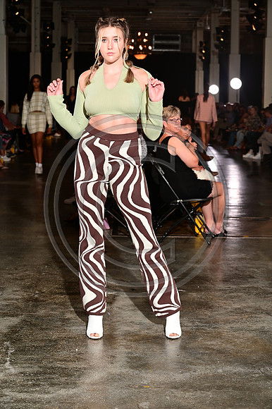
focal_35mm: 70
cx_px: 136
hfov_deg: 19.4
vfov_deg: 28.9
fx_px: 794
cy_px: 204
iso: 1000
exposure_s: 1/125
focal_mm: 70
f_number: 6.3
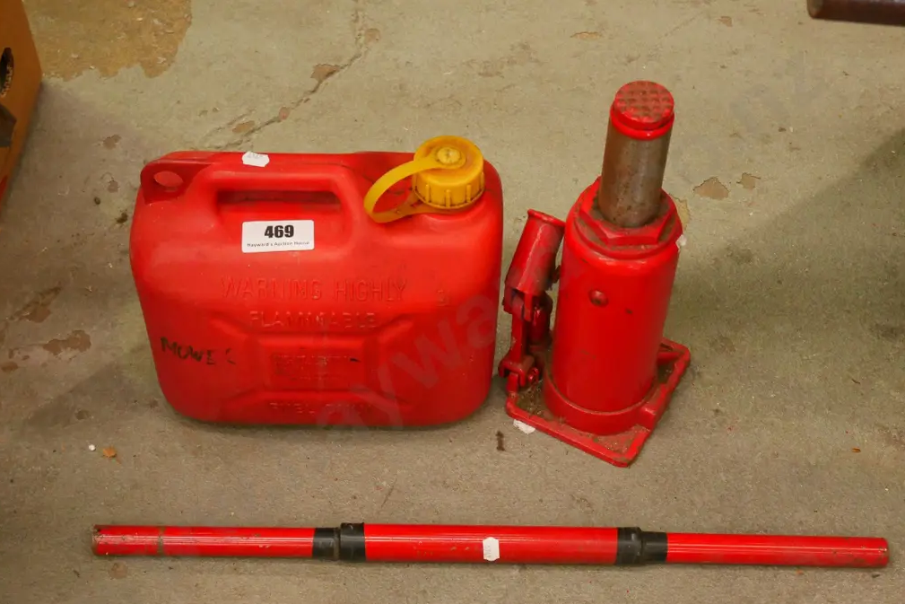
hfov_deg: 35.0
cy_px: 344
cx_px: 448
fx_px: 1433
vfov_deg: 23.8
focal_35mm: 57
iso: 3200
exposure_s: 1/100
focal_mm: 27
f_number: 5.3
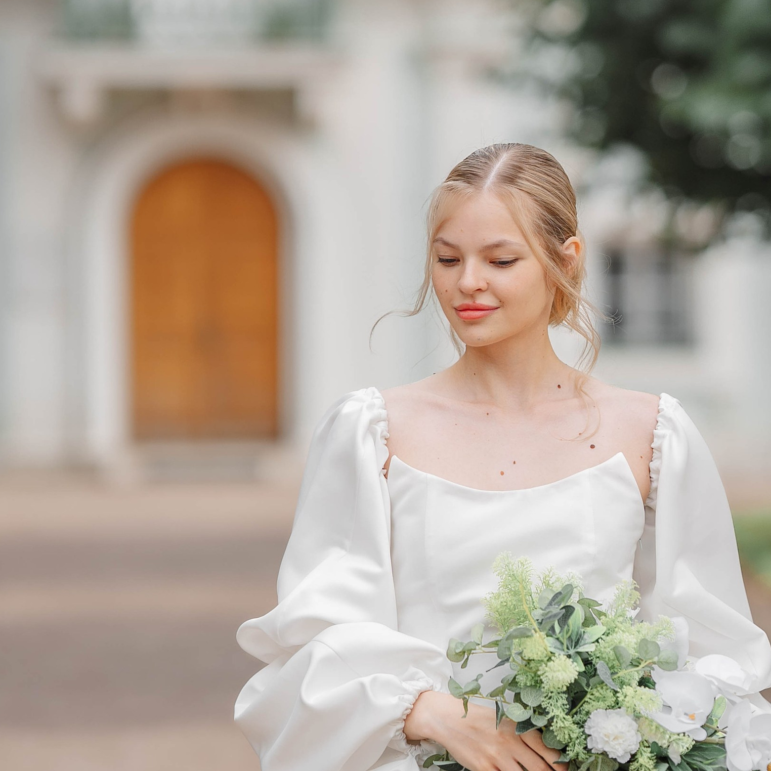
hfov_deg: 9.6
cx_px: 489
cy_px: 276
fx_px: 4586
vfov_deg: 9.6
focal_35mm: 182
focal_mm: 85
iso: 100
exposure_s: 1/1600
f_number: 1.6
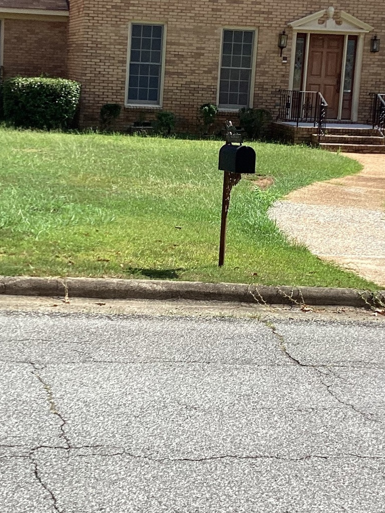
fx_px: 1038
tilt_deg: -8.9
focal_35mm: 70
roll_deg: -2.0
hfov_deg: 20.9
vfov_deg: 27.7
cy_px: 199
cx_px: 104
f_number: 2.4
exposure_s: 1/981
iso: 25
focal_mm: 3.3
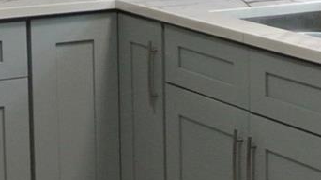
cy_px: -34
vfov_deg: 7.2
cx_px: 206
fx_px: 1421
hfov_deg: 12.9
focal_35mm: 167
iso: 560
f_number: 3.8
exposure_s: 1/60
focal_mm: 12.7
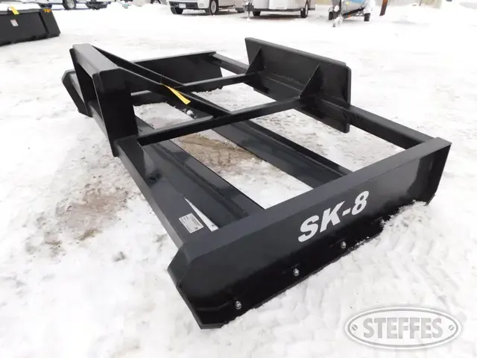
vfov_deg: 58.9
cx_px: 238
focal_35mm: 23
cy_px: 179
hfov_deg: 73.9
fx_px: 317
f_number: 3
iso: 125
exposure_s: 1/250
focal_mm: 4
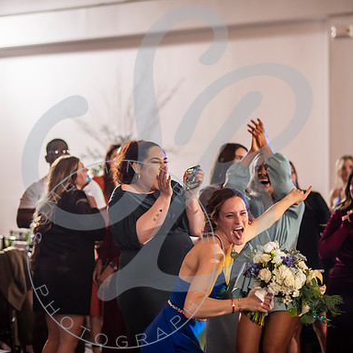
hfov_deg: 16.0
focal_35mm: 109
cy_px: 177
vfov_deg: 16.0
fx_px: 1258
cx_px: 167
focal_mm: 85
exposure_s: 1/200
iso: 400
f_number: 1.8
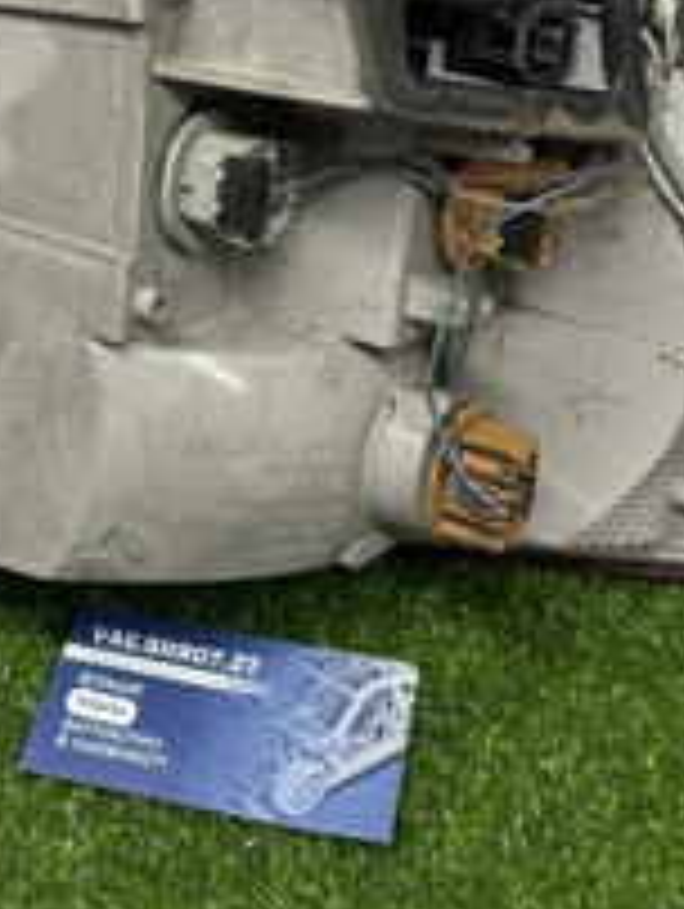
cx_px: 234
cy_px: 162
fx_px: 1499
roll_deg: +0.0
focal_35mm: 57
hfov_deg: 25.6
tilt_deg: -33.6
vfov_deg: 32.7
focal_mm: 6.76
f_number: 1.78
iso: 64
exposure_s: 1/121
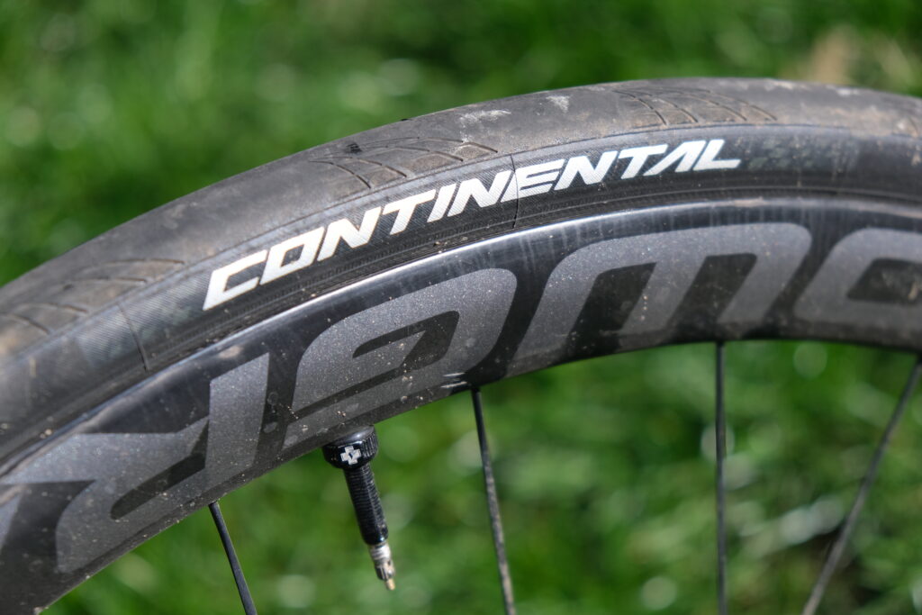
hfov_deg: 26.6
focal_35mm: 76
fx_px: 1947
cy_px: 308
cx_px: 461
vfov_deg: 18.0
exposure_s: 1/680
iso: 160
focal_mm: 50.5
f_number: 4
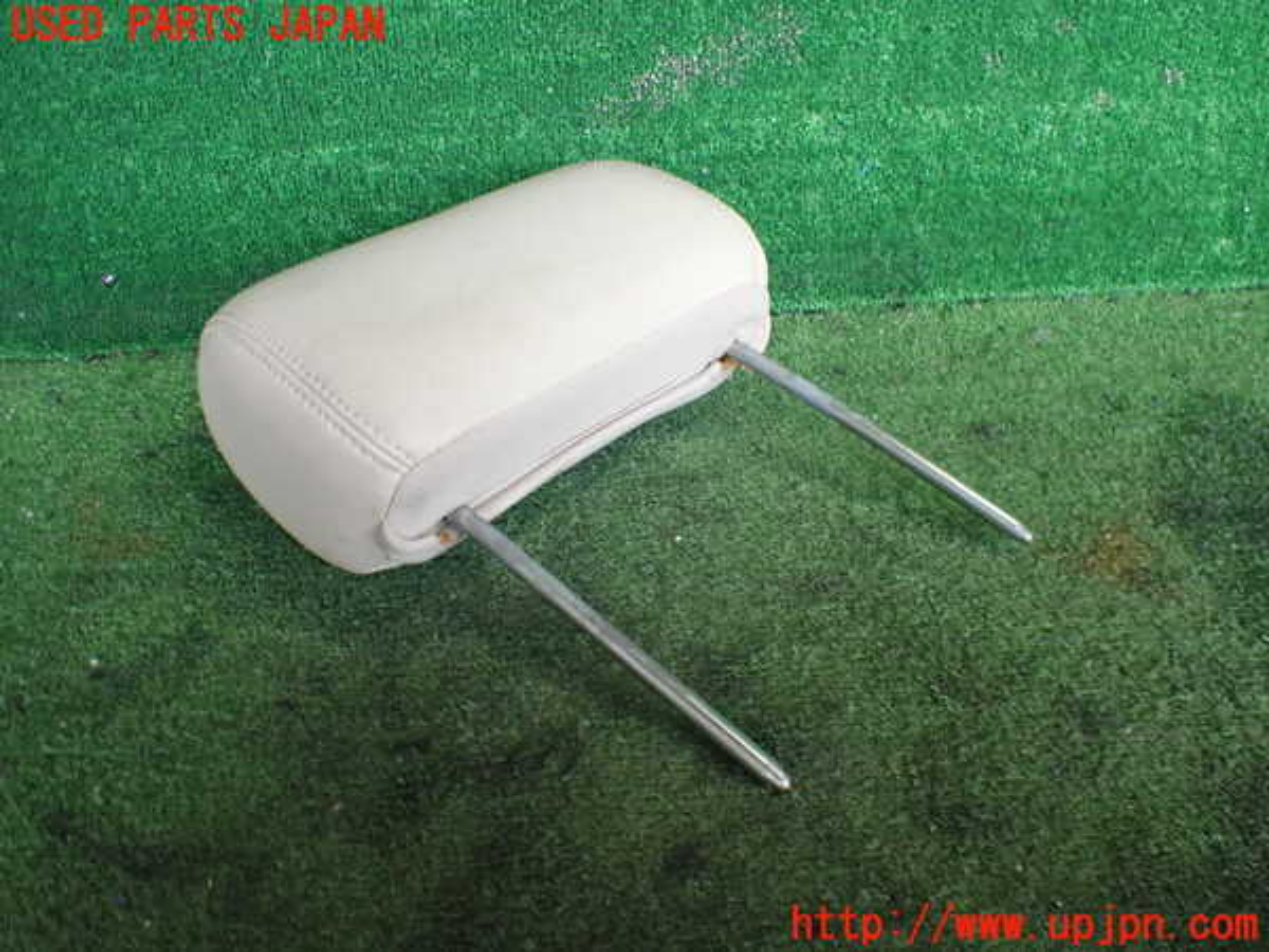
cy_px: 476
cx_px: 634
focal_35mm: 30
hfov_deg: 60.0
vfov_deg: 46.8
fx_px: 1100
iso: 500
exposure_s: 1/125
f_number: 2.3
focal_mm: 5.4
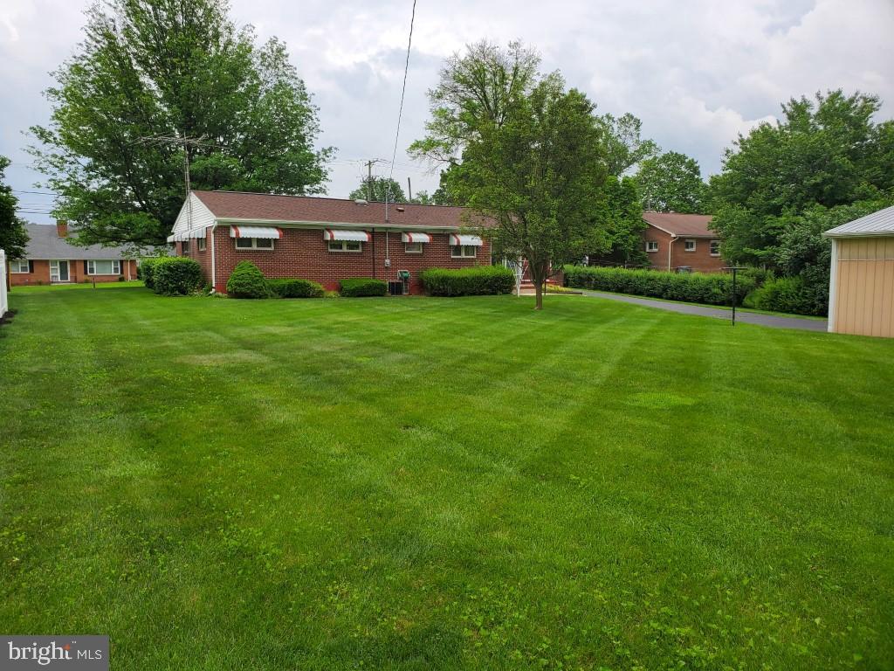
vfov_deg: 53.1
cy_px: 336
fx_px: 671
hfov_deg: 67.3
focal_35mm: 26
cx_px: 447
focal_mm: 4.3
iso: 50
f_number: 2.4
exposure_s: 1/443
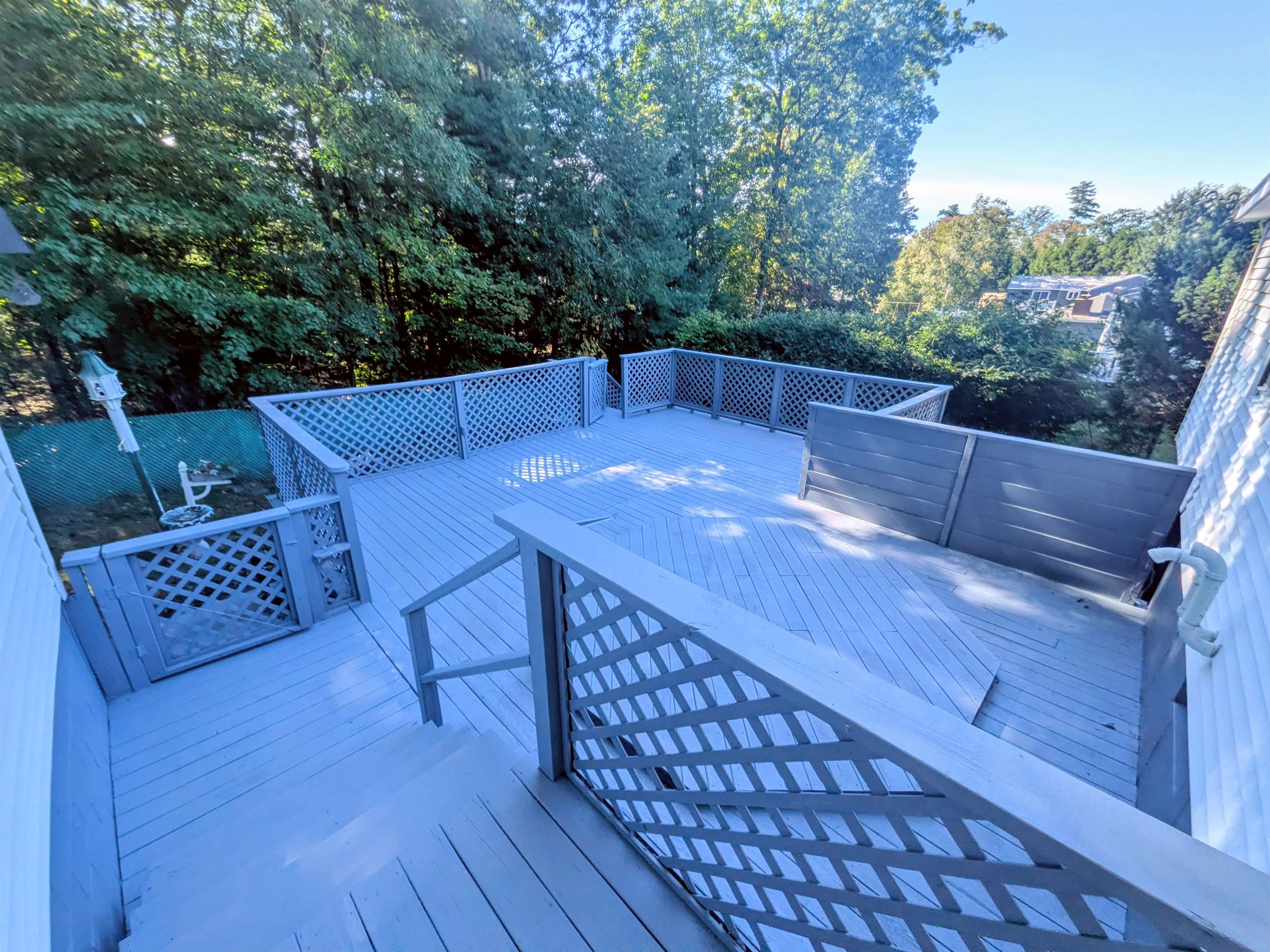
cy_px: 476
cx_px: 635
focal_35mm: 14
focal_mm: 1.85
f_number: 2.2
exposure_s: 1/573
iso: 47
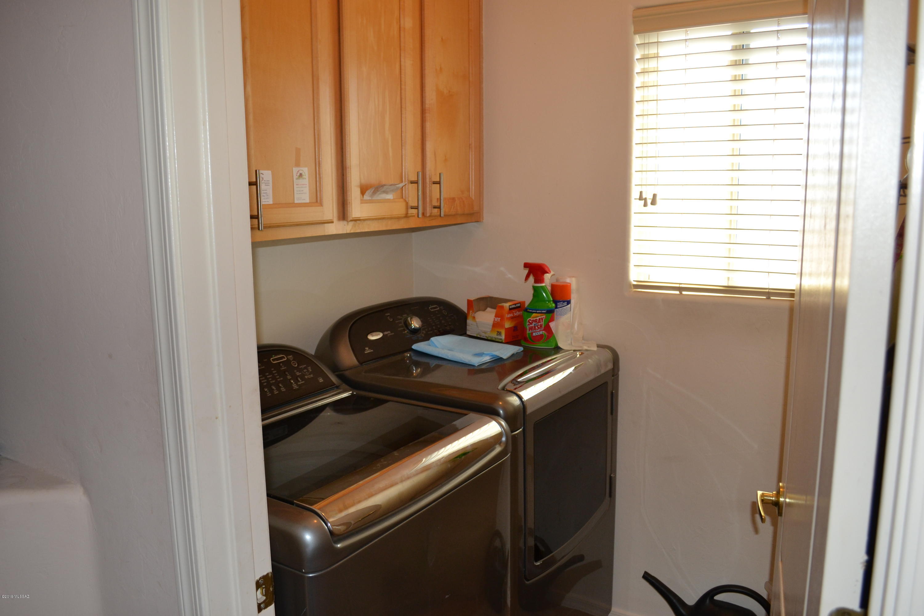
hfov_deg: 67.4
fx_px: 693
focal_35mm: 27
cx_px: 462
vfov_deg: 47.9
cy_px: 308
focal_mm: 18
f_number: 4
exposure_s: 1/100
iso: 400
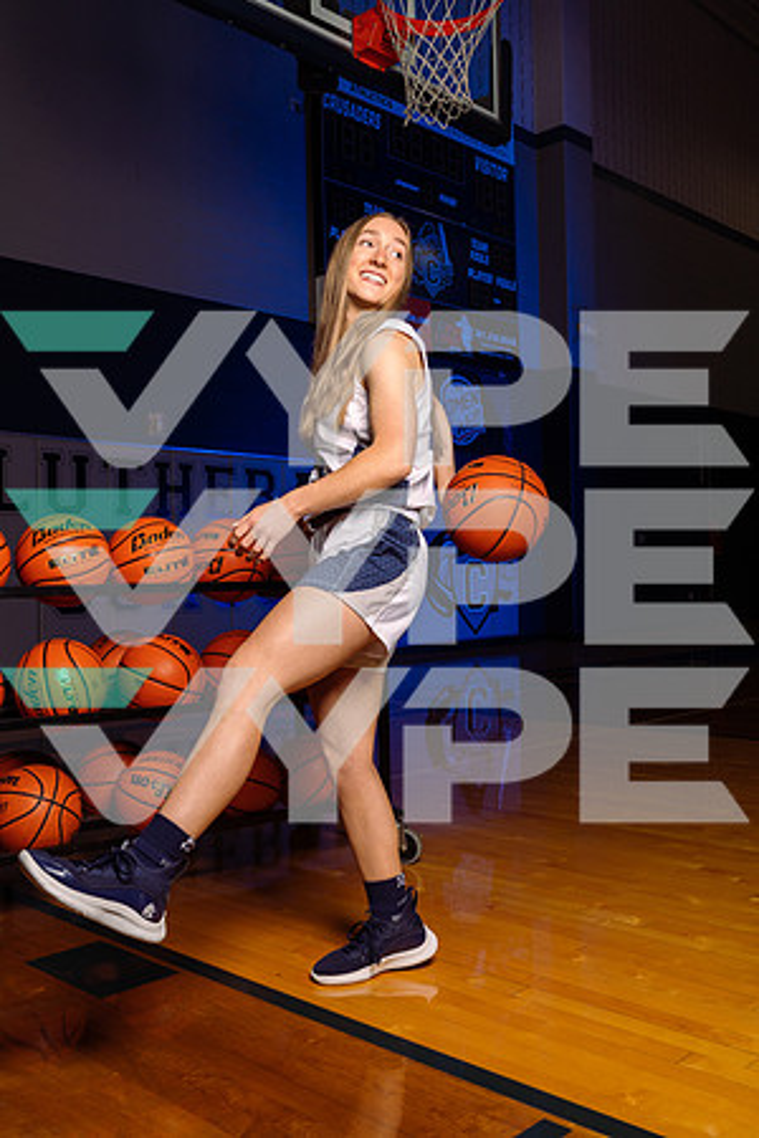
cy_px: 569
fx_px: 1107
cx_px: 380
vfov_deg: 54.4
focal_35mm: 35
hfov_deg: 37.9
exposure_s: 1/250
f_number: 8
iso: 320
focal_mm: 35
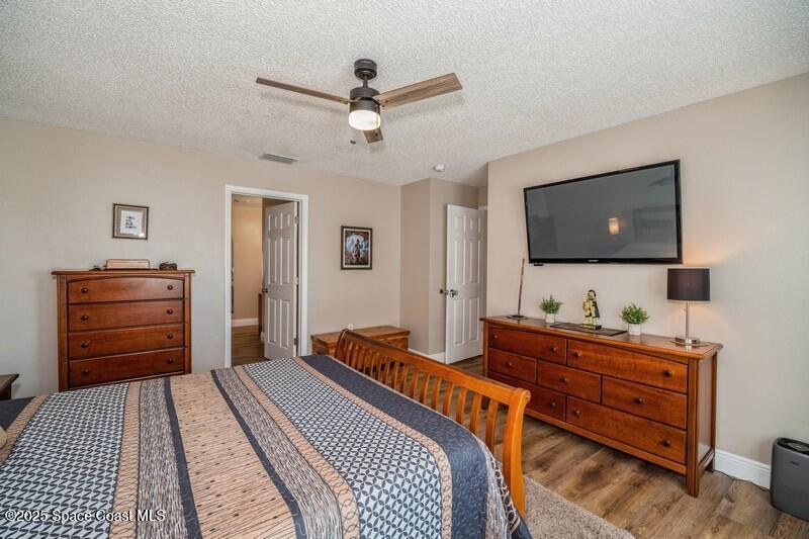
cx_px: 404
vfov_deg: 77.3
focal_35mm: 15
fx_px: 337
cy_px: 270
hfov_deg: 100.4
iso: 200
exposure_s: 1/10
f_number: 8
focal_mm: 15
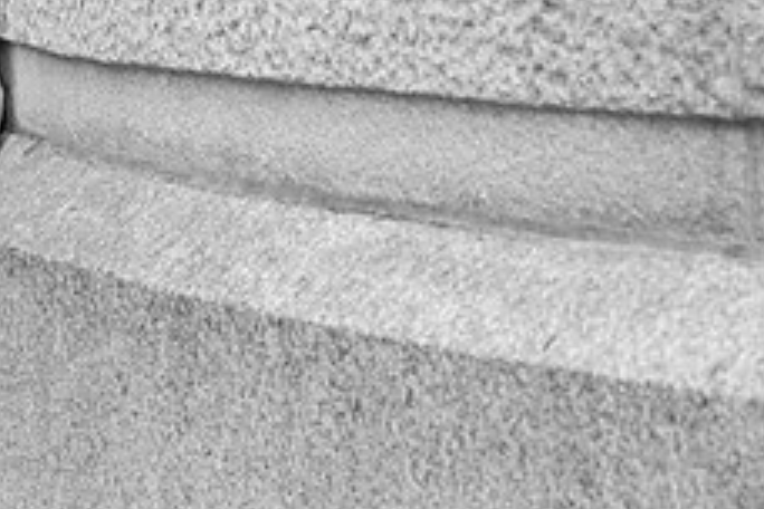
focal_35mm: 178
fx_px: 3777
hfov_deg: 11.4
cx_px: -30
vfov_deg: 7.7
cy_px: -15
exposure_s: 1/640
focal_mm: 70
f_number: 6.3
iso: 800
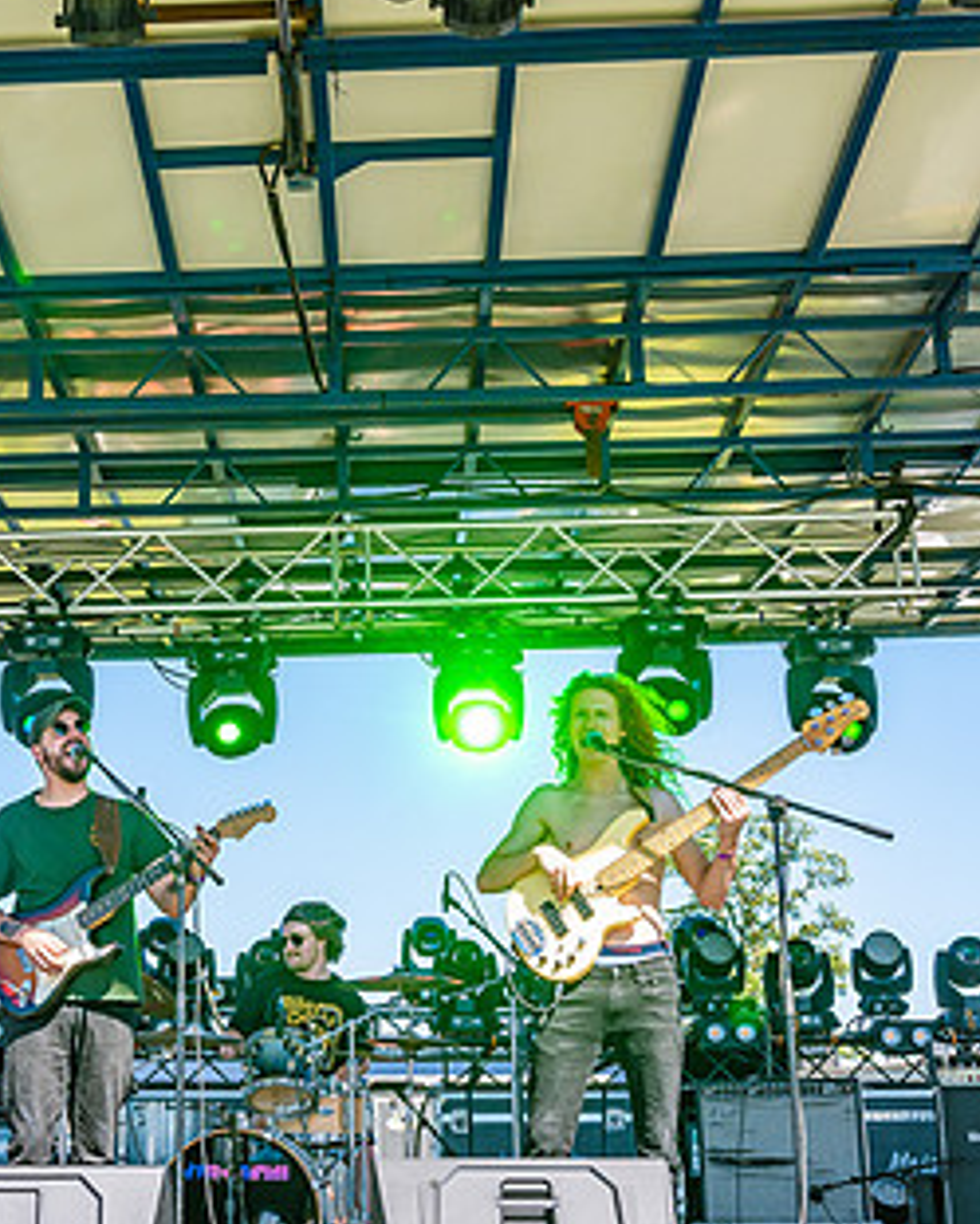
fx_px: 2283
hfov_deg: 24.0
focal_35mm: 63
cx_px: 268
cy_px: 510
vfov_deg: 30.0
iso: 100
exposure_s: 1/200
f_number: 6.3
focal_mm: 36
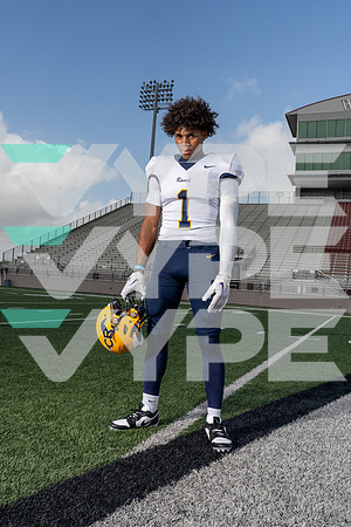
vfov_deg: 58.7
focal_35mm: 32
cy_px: 264
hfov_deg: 41.1
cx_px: 176
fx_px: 468
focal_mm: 32
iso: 100
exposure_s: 1/250
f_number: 11
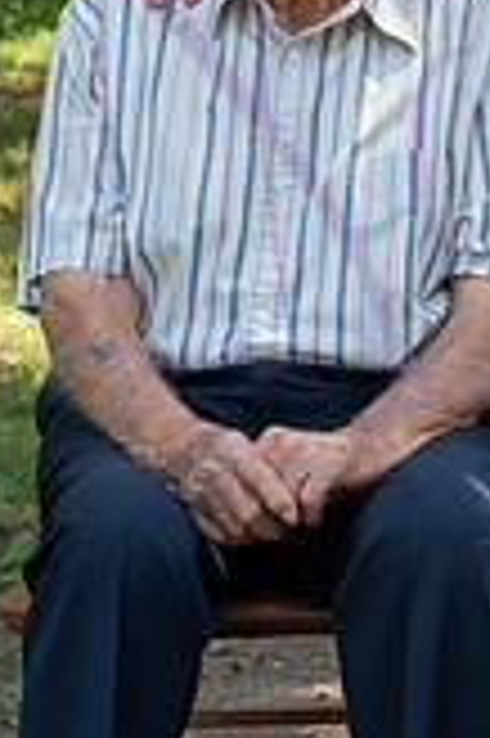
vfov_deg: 7.5
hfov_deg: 5.0
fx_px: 5565
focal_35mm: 272
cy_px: -171
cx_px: 589
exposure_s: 1/160
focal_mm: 99
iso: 400
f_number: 8
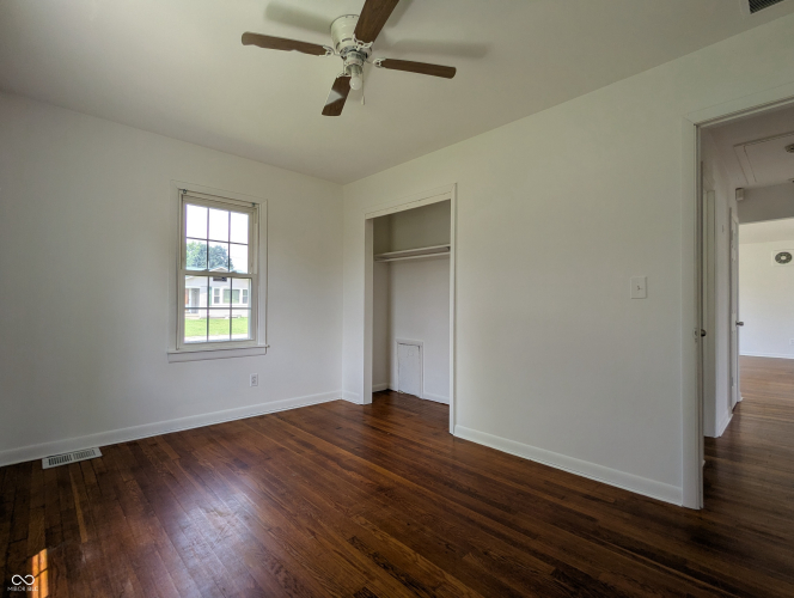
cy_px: 299
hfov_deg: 94.4
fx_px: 368
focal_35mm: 16
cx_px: 397
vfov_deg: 78.2
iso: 47
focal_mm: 2.35
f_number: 2.2
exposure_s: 1/166
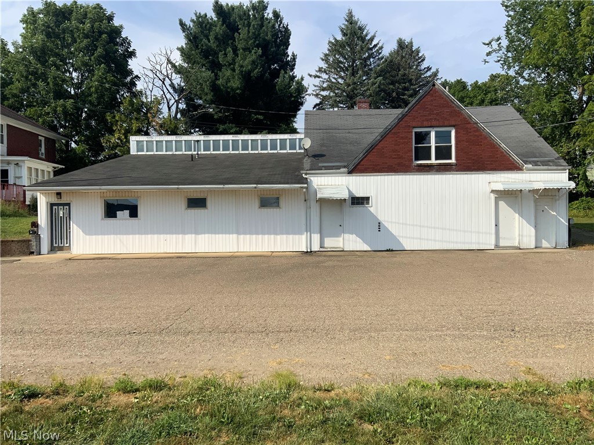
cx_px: 297
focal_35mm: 29
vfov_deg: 48.2
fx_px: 498
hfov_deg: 61.7
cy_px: 222
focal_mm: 3
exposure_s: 1/2538
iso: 16
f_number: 1.8
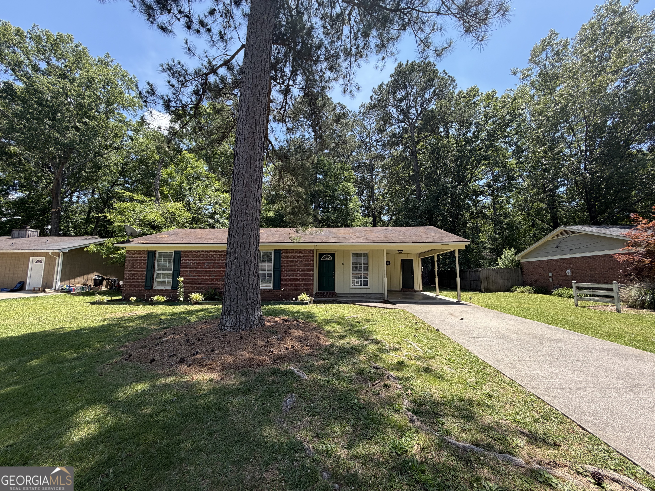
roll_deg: -0.1
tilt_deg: +7.6
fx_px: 265
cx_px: 328
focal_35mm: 14
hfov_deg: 102.1
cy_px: 246
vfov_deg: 85.7
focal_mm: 2.22
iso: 40
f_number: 2.2
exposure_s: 1/518
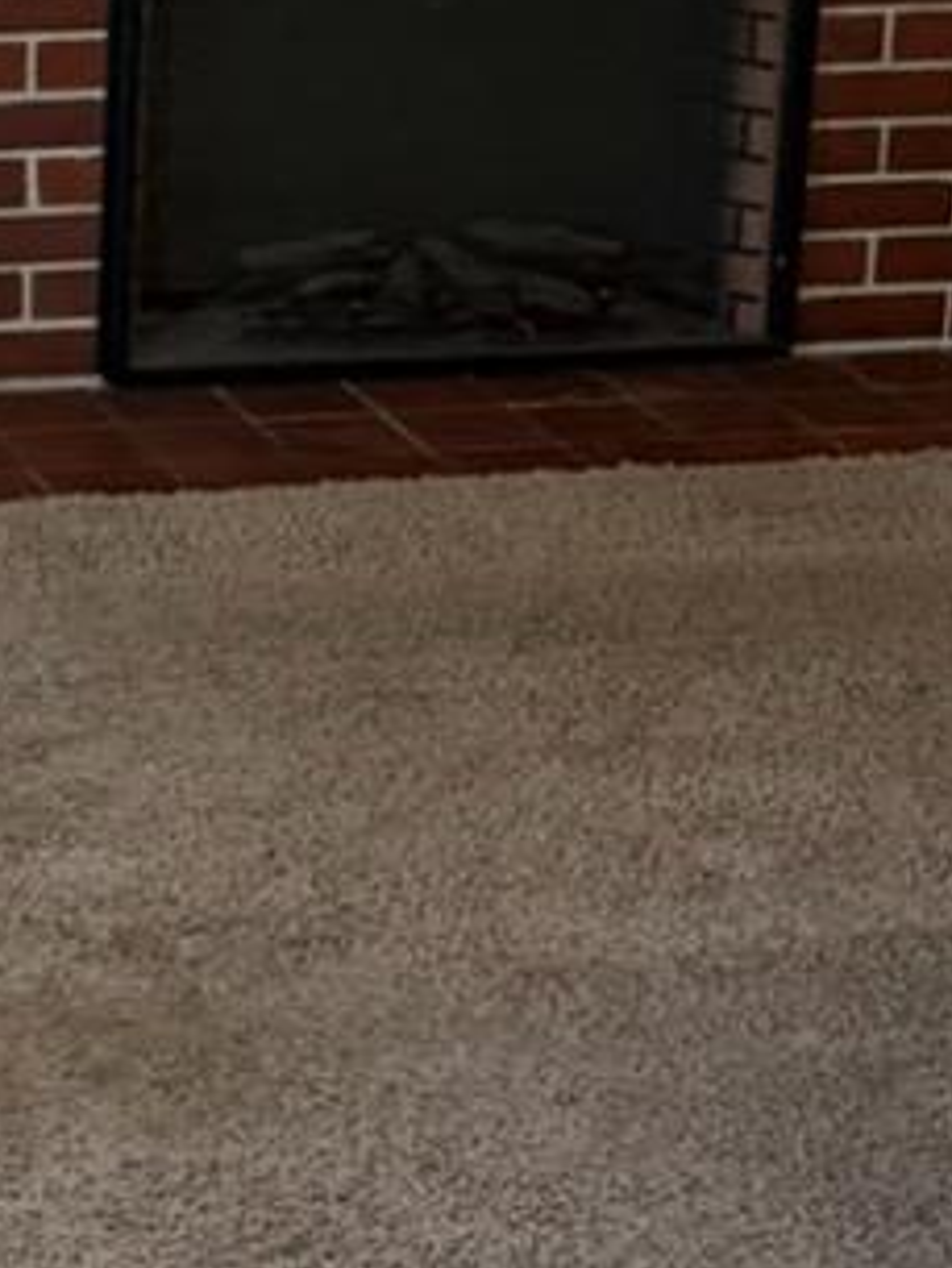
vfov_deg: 15.3
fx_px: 4690
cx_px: -347
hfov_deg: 11.2
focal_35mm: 128
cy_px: 299
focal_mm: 5.96
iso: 200
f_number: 1.6
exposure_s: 1/120
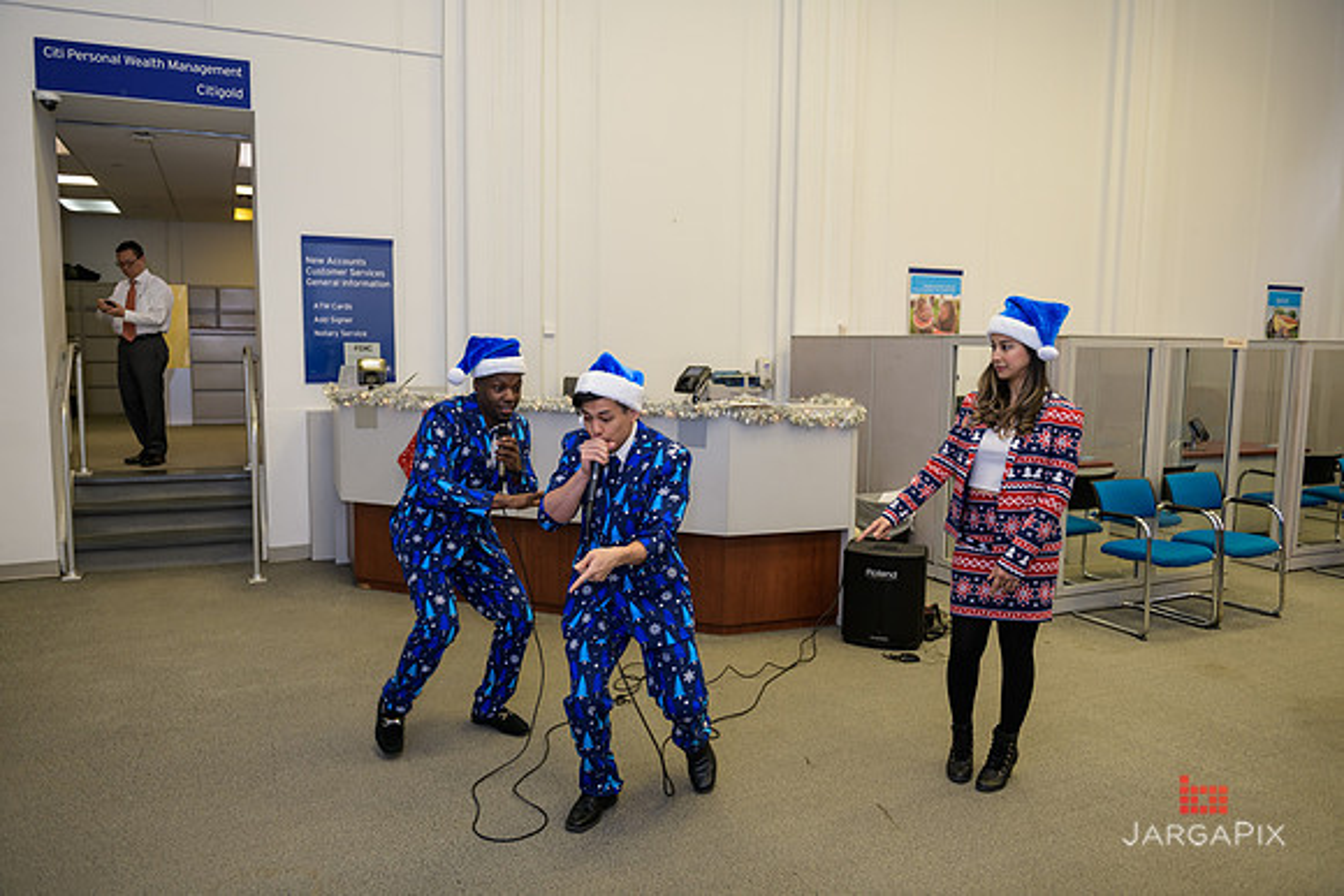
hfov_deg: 69.4
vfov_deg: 49.6
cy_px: 448
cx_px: 672
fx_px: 971
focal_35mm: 26
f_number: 3.2
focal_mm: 26
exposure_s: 1/125
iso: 400
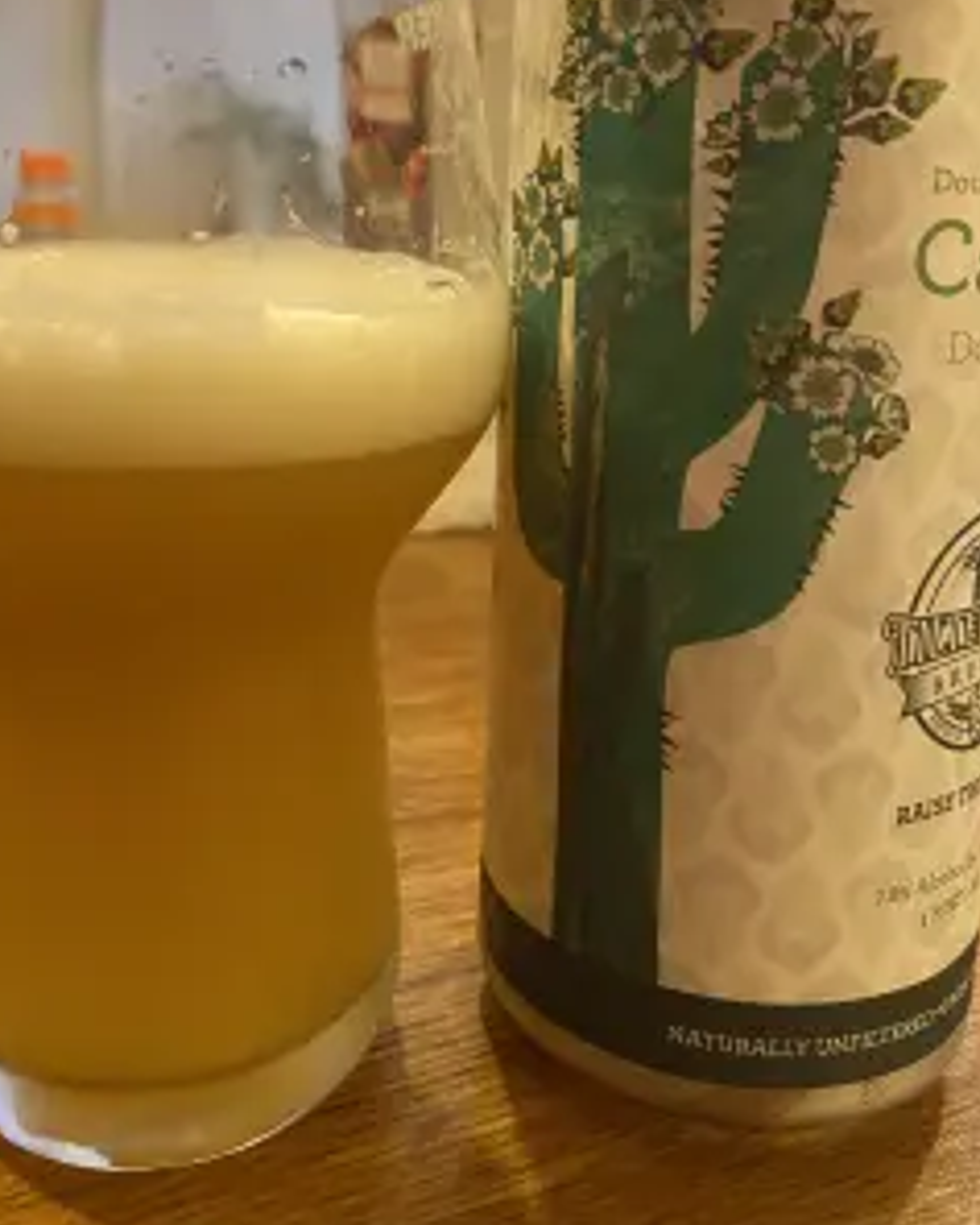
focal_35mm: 33
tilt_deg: -10.7
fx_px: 1196
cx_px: 451
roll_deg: -3.2
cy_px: 430
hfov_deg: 44.5
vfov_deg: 53.4
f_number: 1.8
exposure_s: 1/50
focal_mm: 4.25
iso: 400
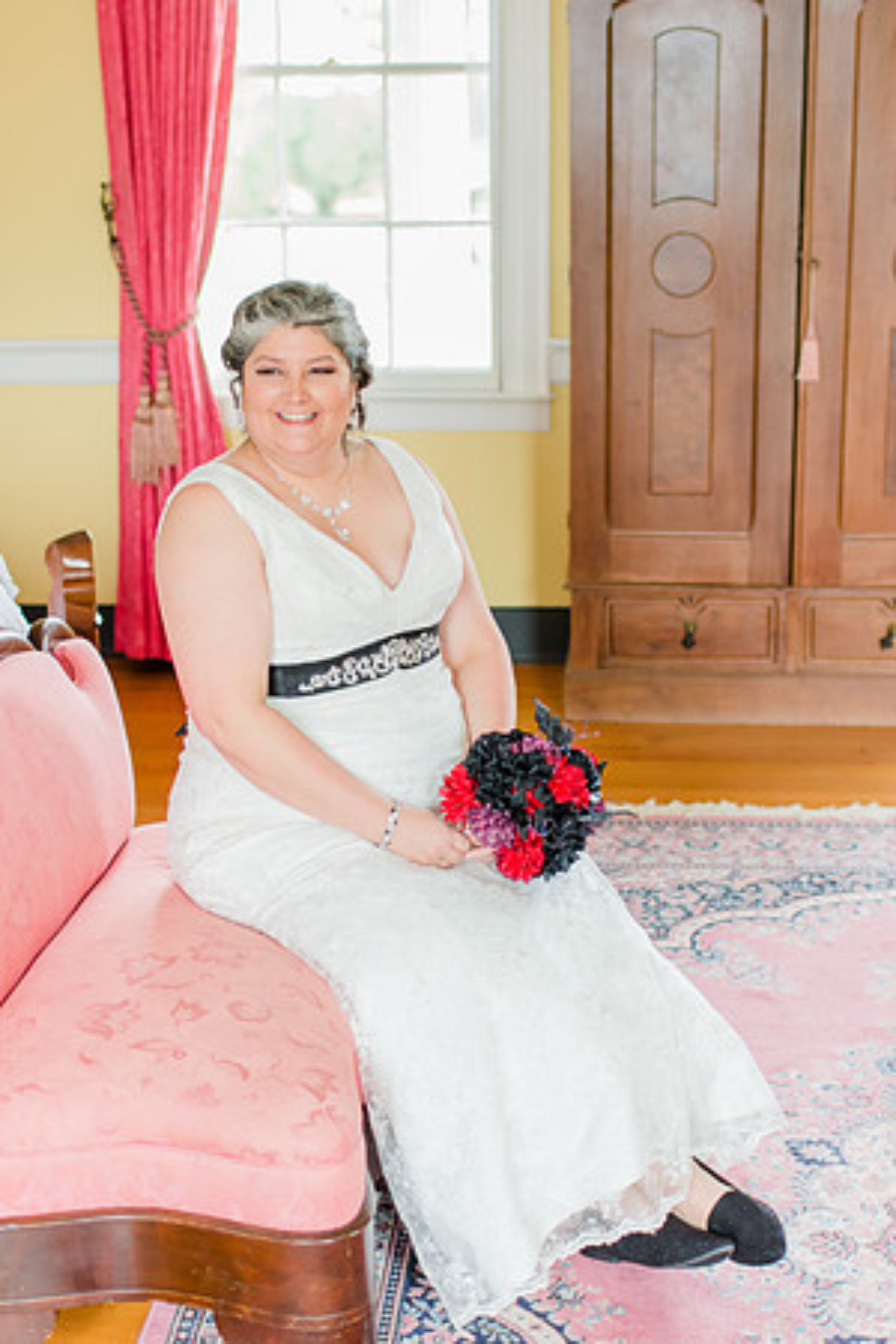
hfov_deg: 25.8
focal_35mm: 52
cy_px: 672
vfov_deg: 37.9
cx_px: 448
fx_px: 1960
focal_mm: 35
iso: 800
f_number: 1.8
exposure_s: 1/100
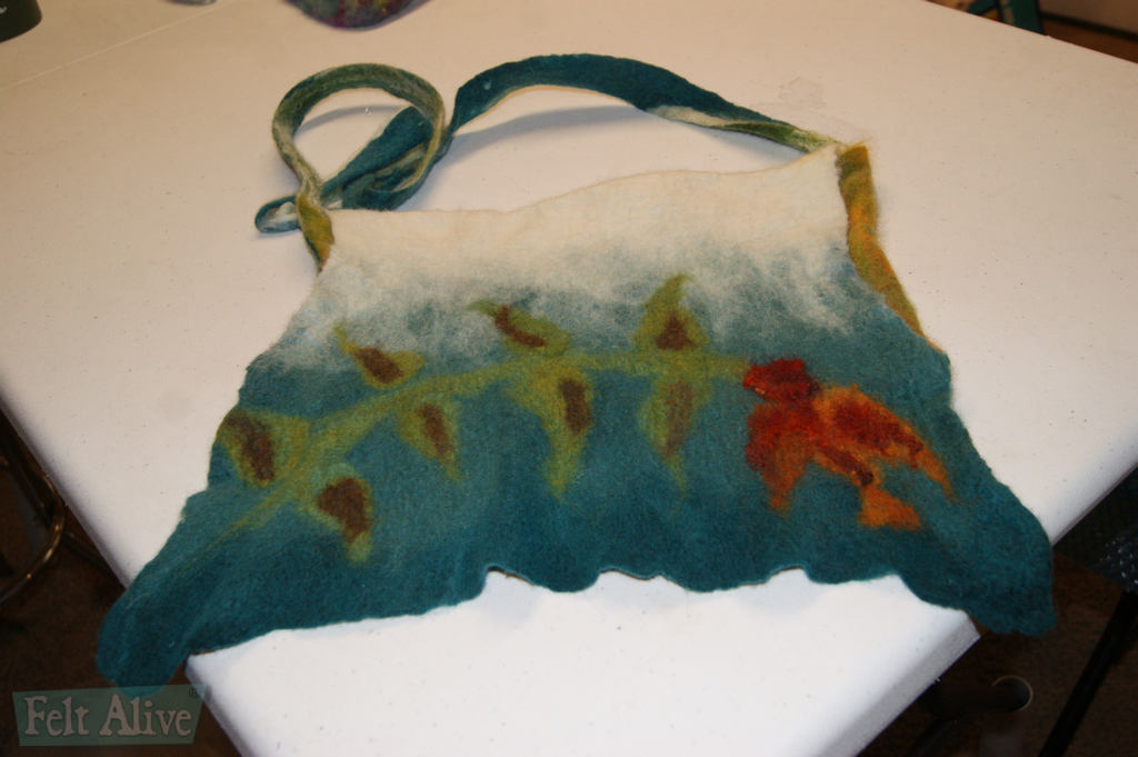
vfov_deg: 36.8
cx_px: 569
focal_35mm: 36
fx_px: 1137
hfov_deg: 53.2
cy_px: 378
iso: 400
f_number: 5.6
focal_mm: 24
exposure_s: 1/60
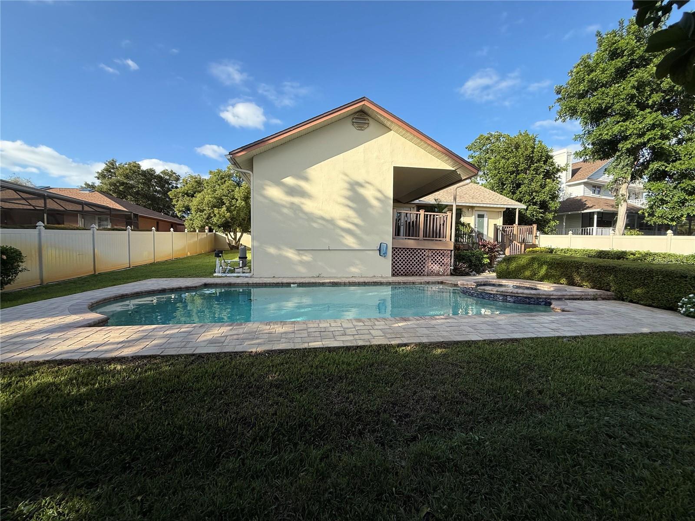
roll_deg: -0.8
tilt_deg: -2.3
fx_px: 281
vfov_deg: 85.7
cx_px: 348
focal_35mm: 14
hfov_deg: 102.1
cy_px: 260
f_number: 2.2
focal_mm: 2.22
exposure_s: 1/888
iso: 50
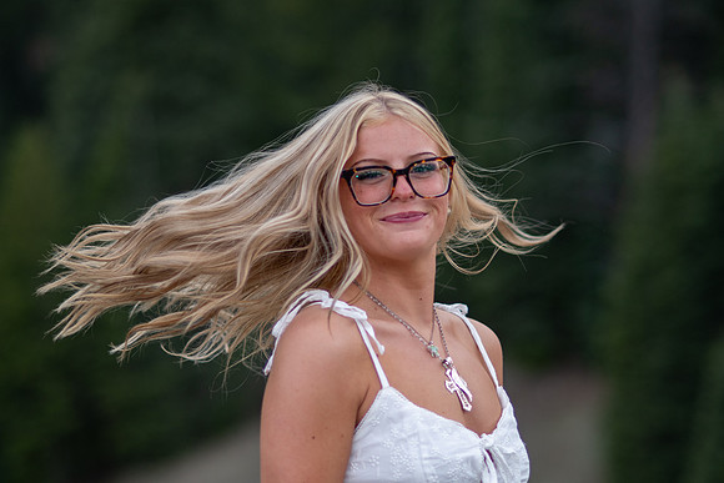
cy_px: 242
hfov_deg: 16.1
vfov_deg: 10.8
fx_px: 2565
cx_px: 362
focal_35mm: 128
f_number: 1.8
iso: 200
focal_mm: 85
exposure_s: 1/1250
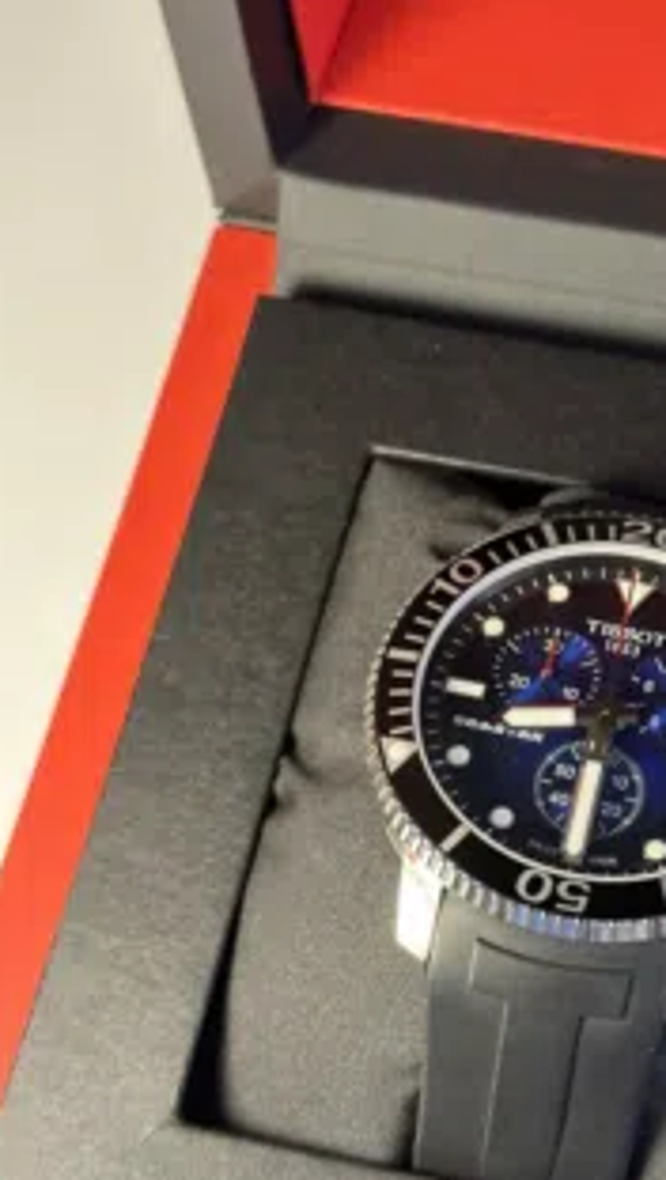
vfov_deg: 31.4
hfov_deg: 17.9
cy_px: 601
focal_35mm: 67
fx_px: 2099
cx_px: 541
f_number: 1.78
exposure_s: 1/33
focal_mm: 6.86
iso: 250
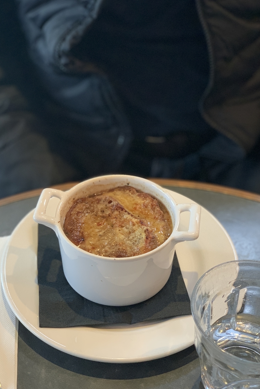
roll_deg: +1.3
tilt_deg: -41.7
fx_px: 596
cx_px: 113
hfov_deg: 24.6
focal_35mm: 55
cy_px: 197
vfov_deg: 36.2
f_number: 2.4
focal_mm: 6
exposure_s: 1/60
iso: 250
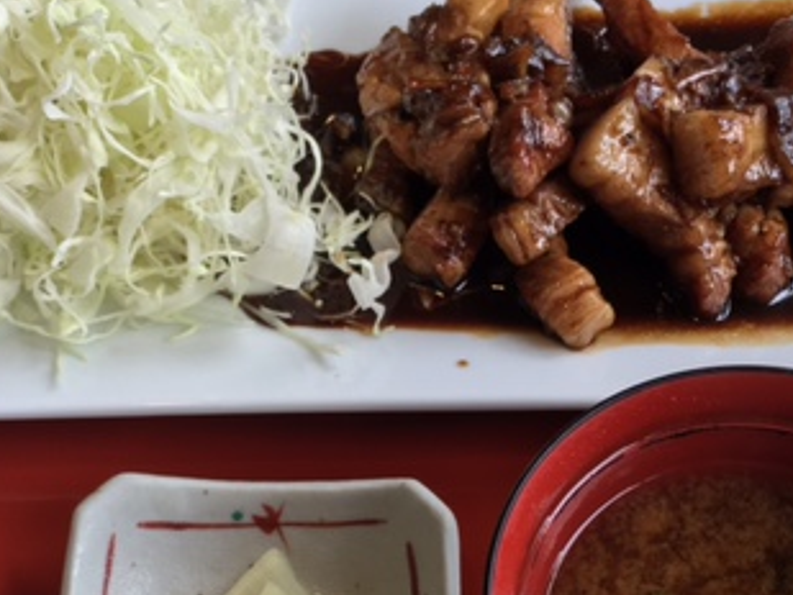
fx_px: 1375
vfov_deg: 23.8
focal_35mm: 60
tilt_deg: -64.0
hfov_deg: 32.2
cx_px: 375
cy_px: 521
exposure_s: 1/120
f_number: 2.2
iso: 40
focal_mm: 4.15
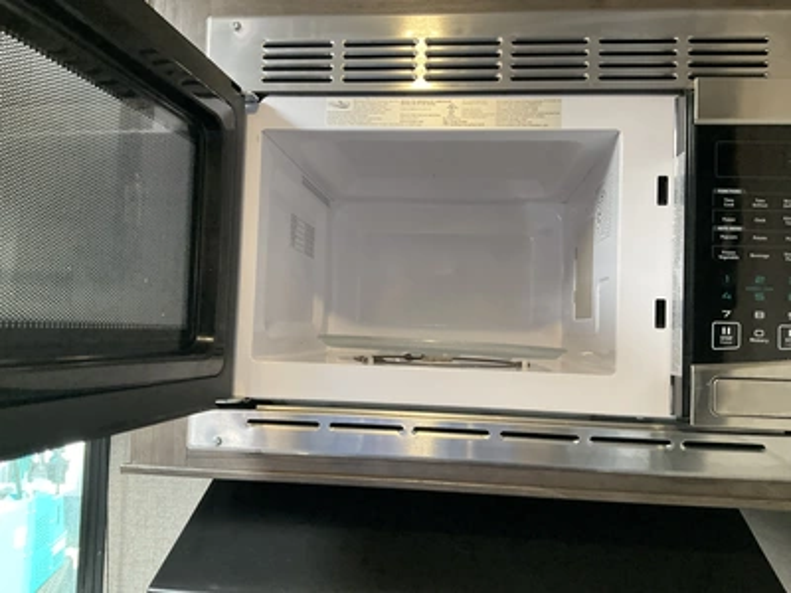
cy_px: 296
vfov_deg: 48.2
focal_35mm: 29
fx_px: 663
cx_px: 396
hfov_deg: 61.7
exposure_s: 1/60
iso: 125
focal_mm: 3
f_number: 1.8
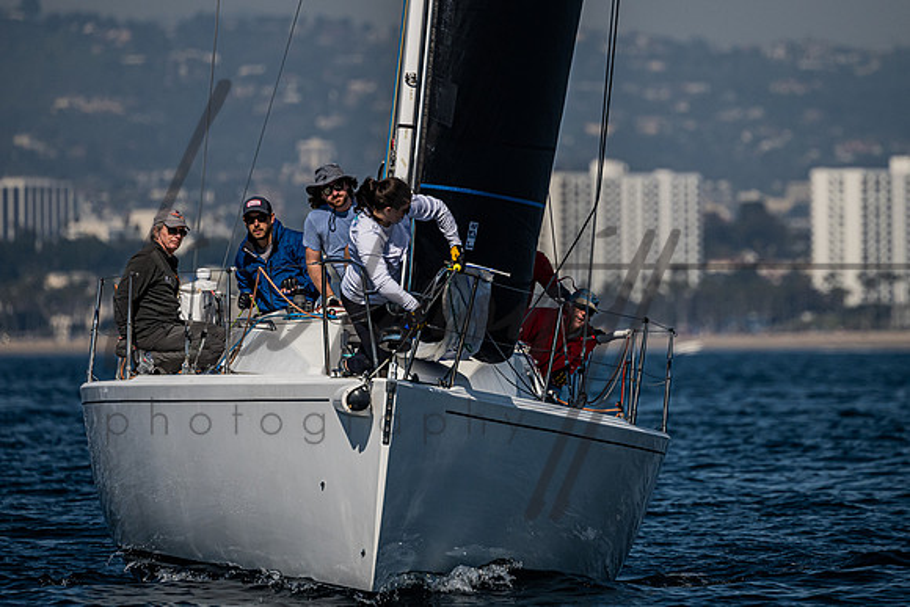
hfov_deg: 3.8
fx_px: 13690
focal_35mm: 541
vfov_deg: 2.5
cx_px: 492
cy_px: 205
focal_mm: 400
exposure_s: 1/6400
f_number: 5.6
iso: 400
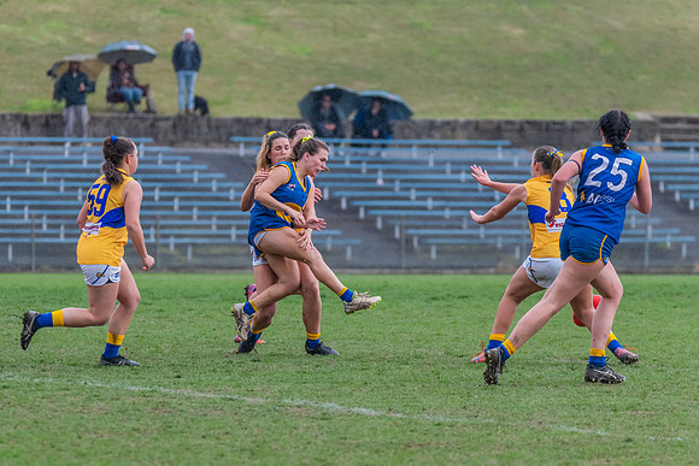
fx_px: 7426
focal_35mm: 382
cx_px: 304
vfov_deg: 3.6
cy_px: 214
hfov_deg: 5.4
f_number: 5.6
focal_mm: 300
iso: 1400
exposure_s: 1/1250
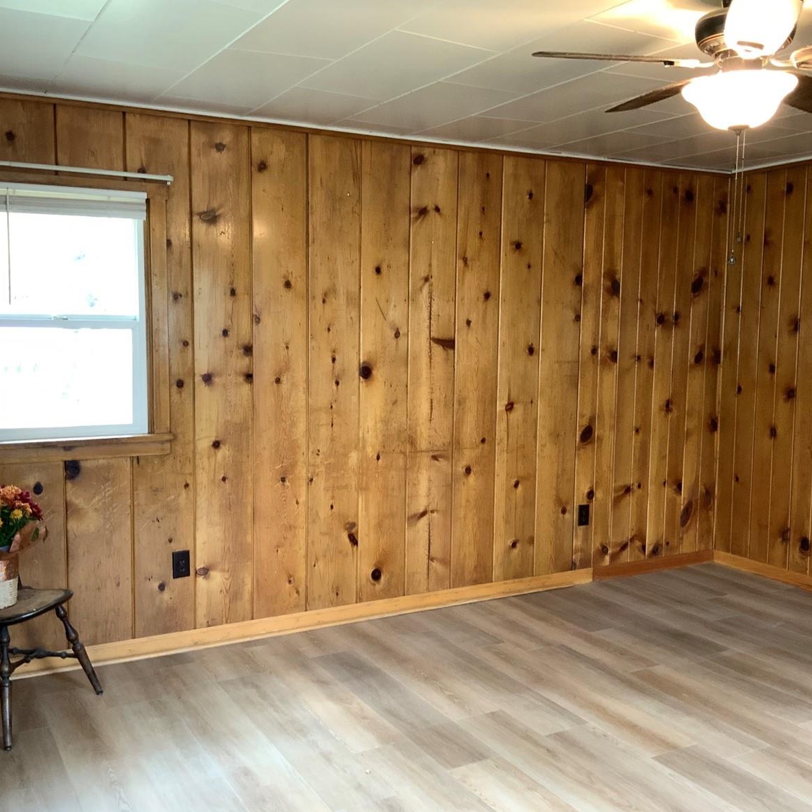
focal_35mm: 35
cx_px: 400
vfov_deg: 47.2
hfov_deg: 47.2
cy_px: 405
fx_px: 929
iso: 200
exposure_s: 1/60
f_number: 1.8
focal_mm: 3
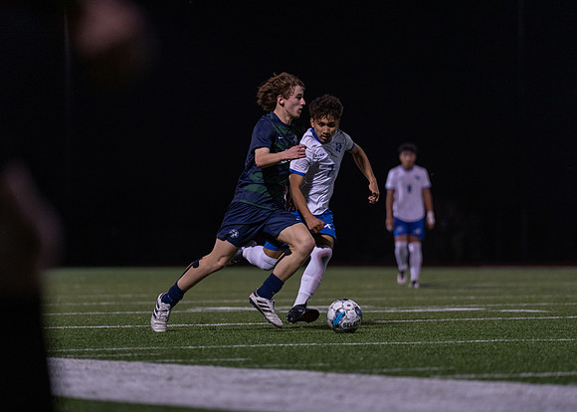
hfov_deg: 9.1
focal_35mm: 221
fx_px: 3613
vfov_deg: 6.5
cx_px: 259
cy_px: 205
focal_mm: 200
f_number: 2.8
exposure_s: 1/1000
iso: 2500
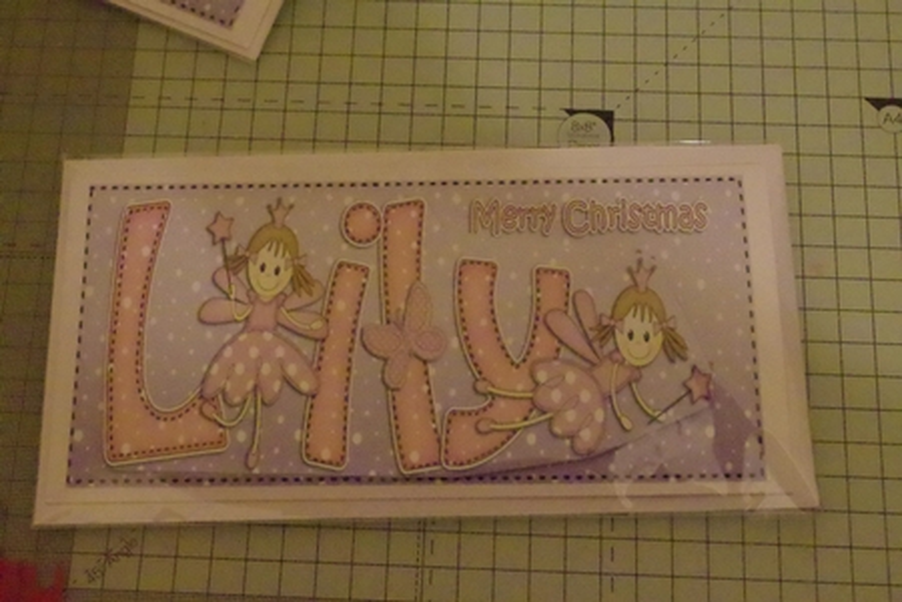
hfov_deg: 38.9
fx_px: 1278
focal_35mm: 51
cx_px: 451
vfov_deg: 26.5
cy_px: 301
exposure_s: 1/500
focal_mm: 34
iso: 25600
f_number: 7.1
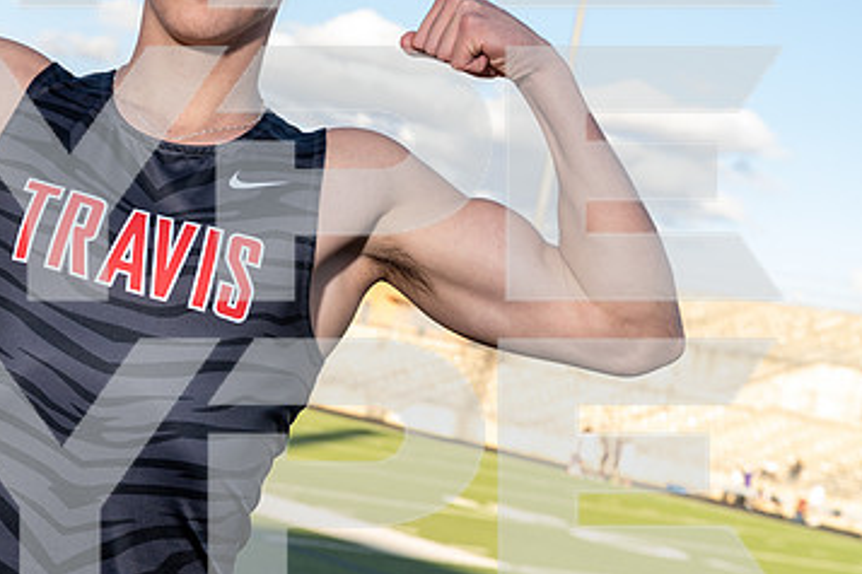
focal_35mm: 78
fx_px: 1868
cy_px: 175
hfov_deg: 25.5
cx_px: 169
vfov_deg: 17.4
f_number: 5.6
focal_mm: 48
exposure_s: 1/250
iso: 250
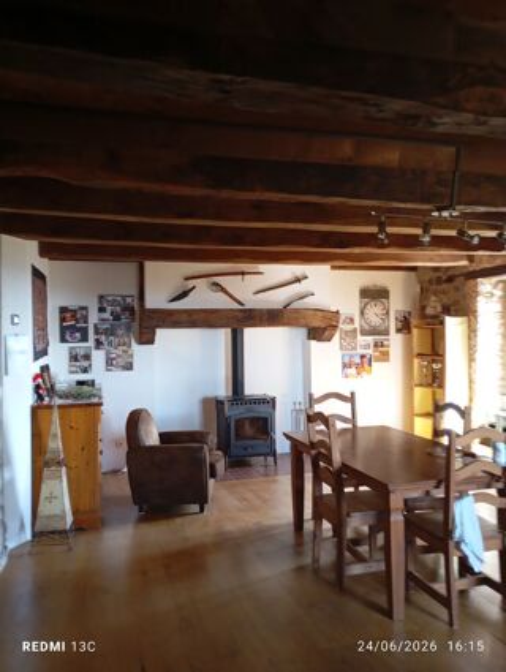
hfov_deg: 49.9
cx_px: 253
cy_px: 336
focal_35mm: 28
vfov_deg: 63.4
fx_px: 544
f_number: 1.8
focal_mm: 4.27
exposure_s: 1/33.3
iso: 929
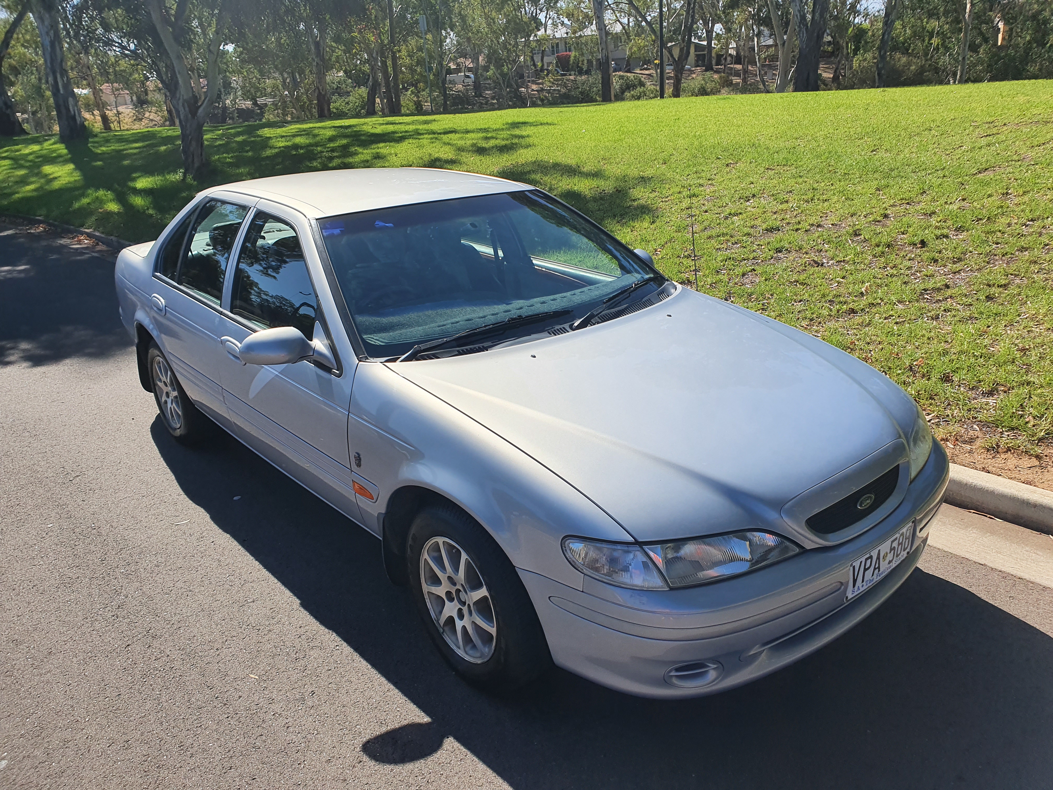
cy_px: 395
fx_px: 791
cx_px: 526
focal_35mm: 26
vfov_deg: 53.1
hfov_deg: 67.3
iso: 50
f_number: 2.4
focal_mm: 4.32
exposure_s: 1/2184
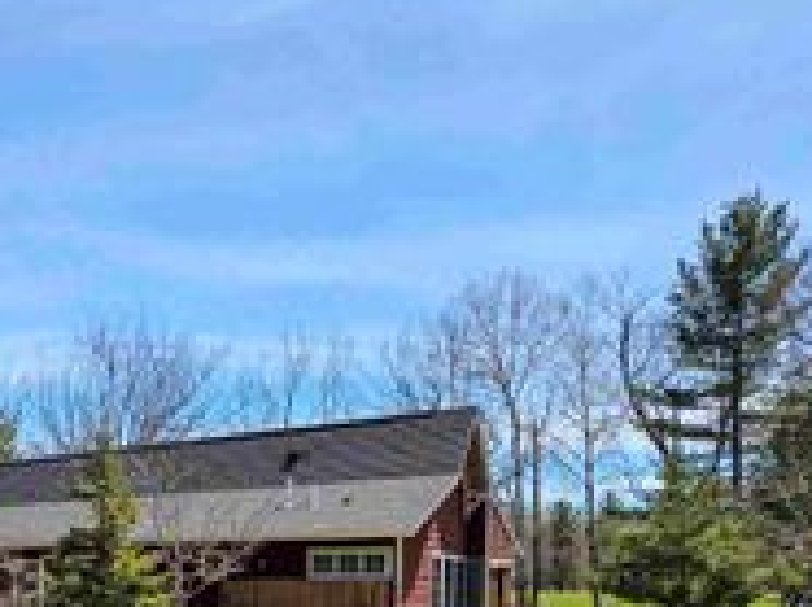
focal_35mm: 35
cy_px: 631
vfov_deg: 35.9
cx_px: -61
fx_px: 820
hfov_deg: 42.5
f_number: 1.9
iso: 40
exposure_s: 1/2537
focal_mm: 2.2
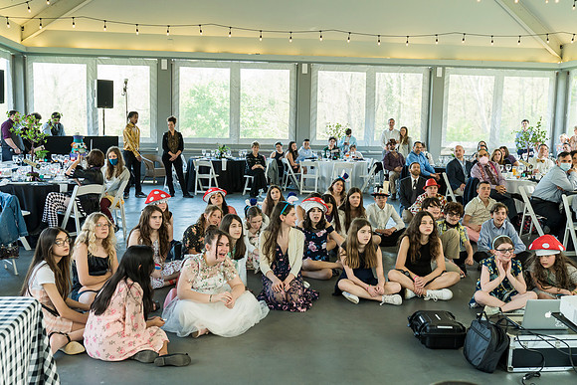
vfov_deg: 37.9
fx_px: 561
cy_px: 192
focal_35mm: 35
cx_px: 288
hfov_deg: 54.4
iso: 1250
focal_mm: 35
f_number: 5
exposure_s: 1/200
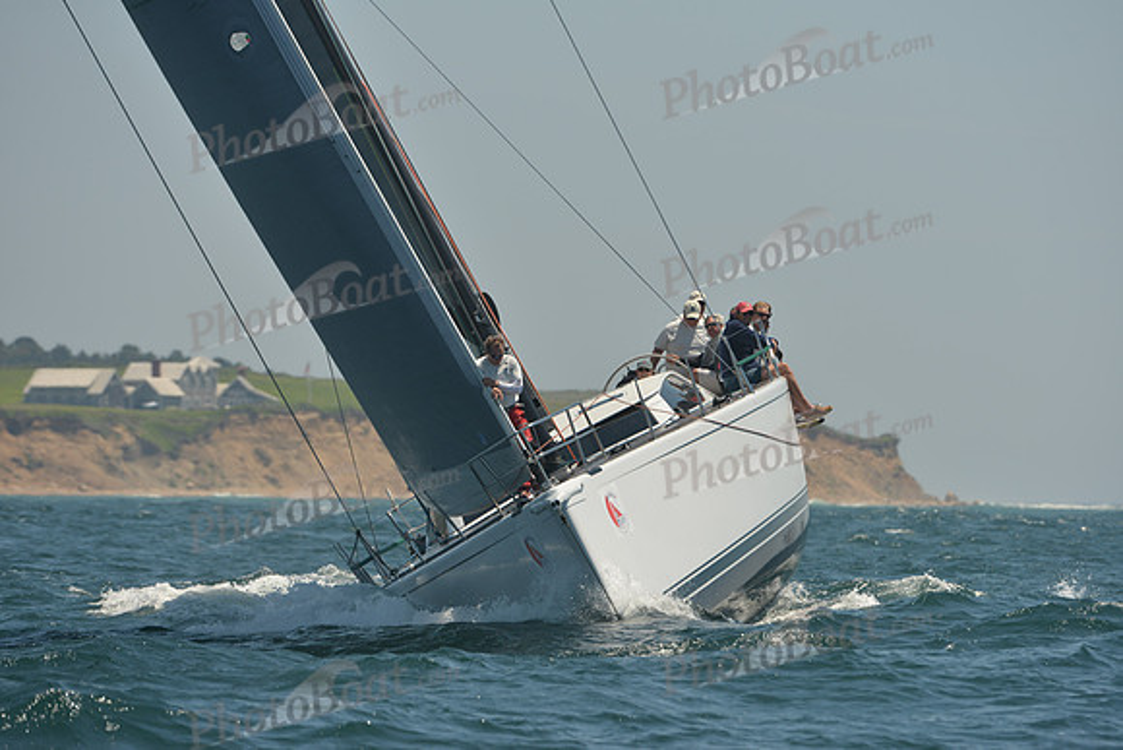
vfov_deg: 3.4
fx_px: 12480
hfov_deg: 5.2
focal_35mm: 400
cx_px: 562
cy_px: 375
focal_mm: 400
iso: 250
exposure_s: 1/1000
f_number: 7.1
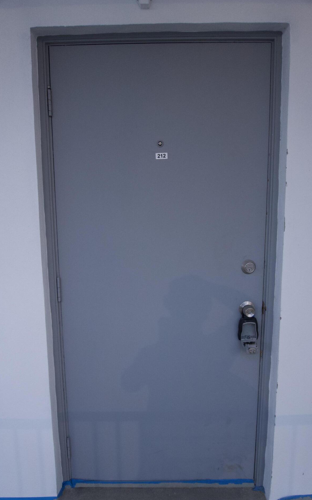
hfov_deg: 47.6
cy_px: 266
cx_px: 154
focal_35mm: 26
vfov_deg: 70.3
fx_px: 354
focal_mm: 16
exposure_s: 1/60
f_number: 4
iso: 1600
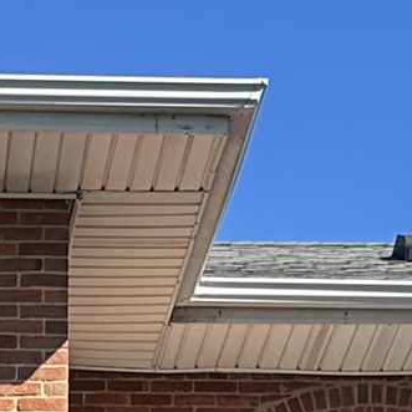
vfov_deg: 7.9
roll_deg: -0.3
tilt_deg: +6.6
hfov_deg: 8.7
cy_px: 1135
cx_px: -124
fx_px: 2653
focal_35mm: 197
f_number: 1.78
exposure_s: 1/1721
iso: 80
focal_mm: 6.86
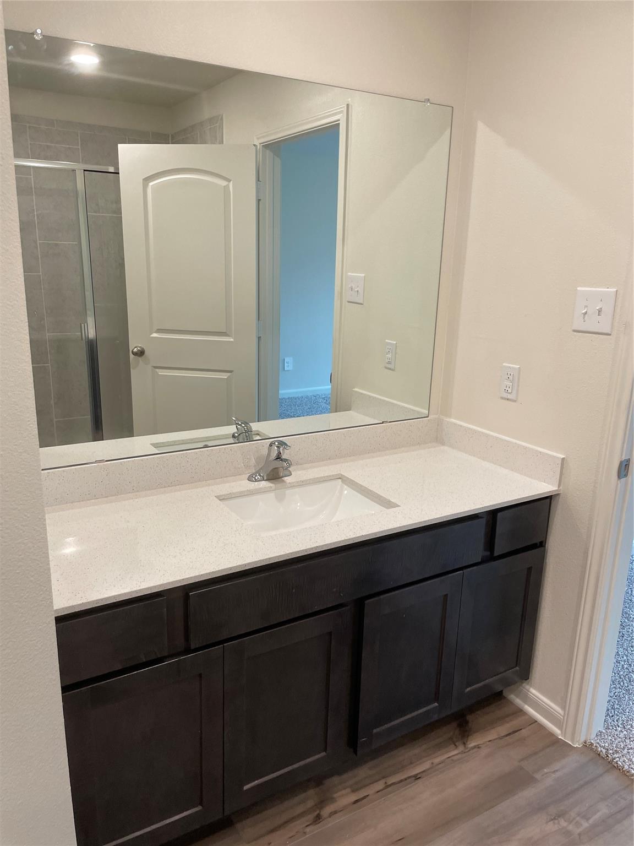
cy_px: 423
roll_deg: -1.5
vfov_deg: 67.3
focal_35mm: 26
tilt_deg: -12.7
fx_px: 635
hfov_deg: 53.1
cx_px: 317
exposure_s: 1/120
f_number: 1.6
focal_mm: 4.2
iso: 125
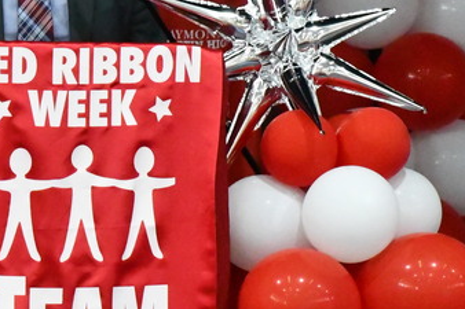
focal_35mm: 555
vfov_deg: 2.5
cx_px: 6
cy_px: 182
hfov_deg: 3.7
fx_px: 7165
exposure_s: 1/400
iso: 16000
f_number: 10
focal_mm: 122
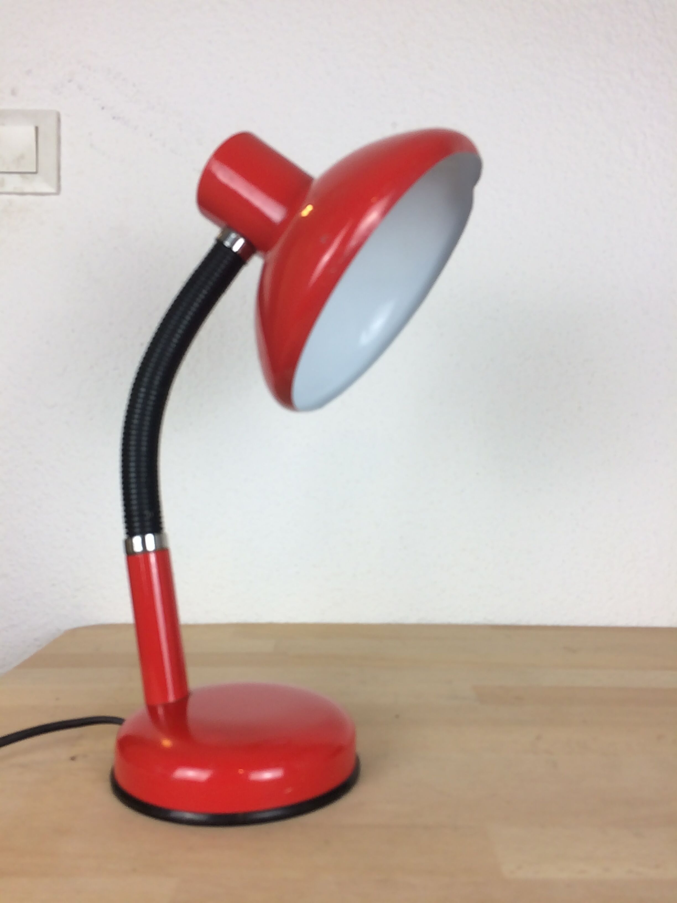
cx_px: 338
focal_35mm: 29
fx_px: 756
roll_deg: +1.4
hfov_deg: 48.2
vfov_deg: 61.7
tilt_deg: +0.1
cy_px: 452
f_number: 2.2
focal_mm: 4.15
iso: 50
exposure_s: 1/100
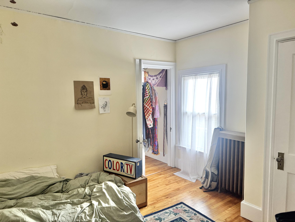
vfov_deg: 56.8
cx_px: 148
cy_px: 111
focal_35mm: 24
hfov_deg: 71.6
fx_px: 205
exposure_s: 1/65
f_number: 1.78
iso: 200
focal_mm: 6.76
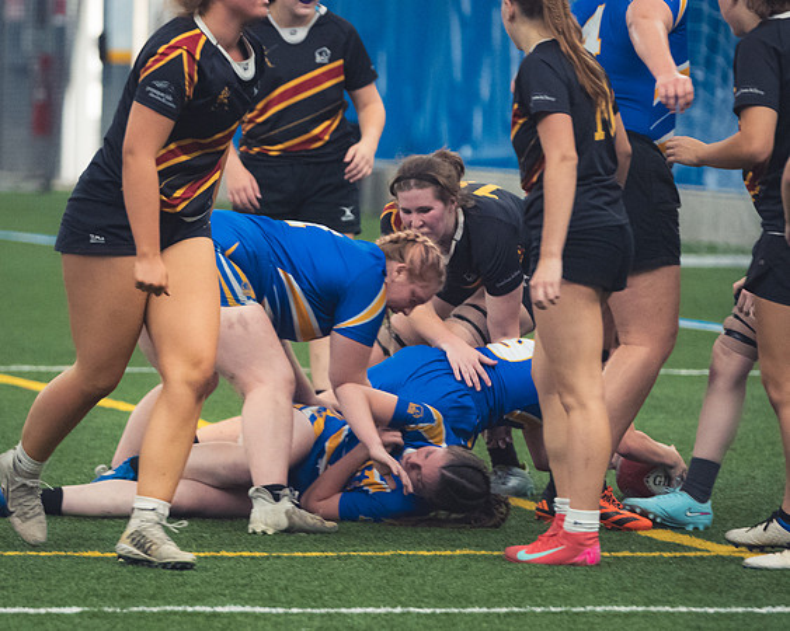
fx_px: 7498
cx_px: 190
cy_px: 399
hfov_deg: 6.0
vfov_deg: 4.8
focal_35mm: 321
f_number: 2.8
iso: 3600
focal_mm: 150
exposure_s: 1/320
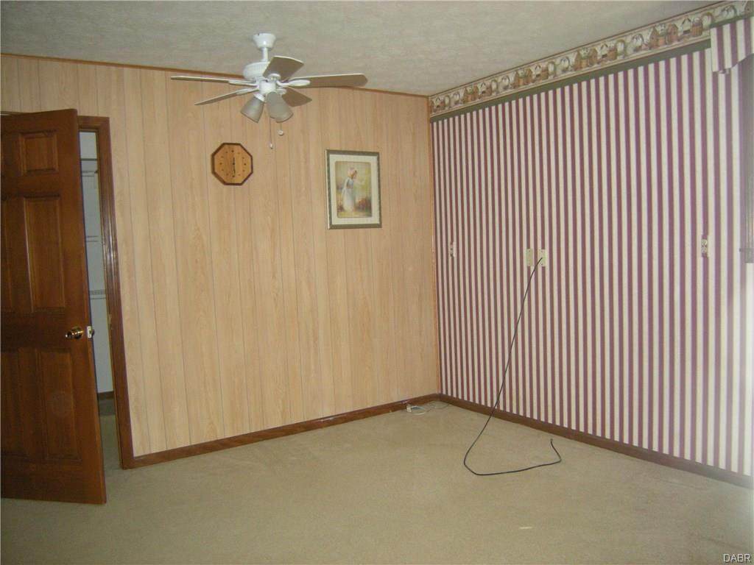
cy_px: 282
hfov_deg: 63.4
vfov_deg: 49.7
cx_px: 377
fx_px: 610
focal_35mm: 28
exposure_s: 1/60
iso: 306
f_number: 2.8
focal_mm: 4.7
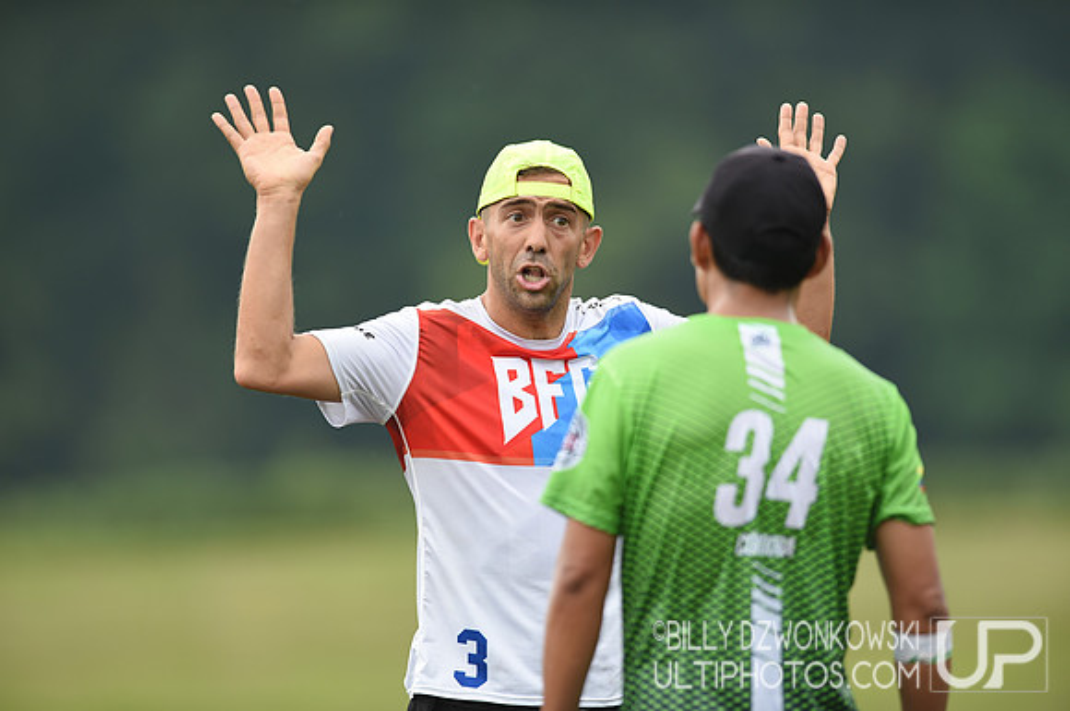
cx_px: 535
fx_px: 11872
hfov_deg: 5.2
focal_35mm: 400
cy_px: 356
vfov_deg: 3.4
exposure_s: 1/1250
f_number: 2.8
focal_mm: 400
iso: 500
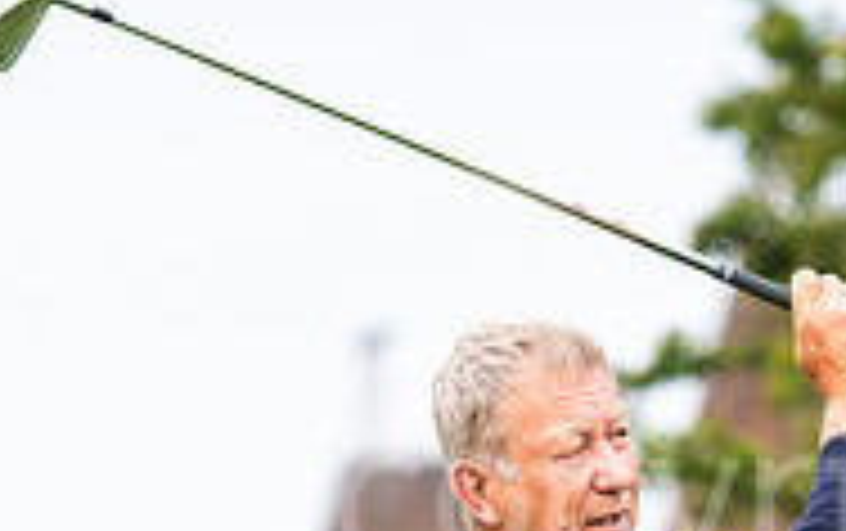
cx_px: 553
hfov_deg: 3.5
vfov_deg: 2.2
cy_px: 1044
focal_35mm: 593
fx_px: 13689
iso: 400
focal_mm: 150
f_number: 4
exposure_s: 1/1000
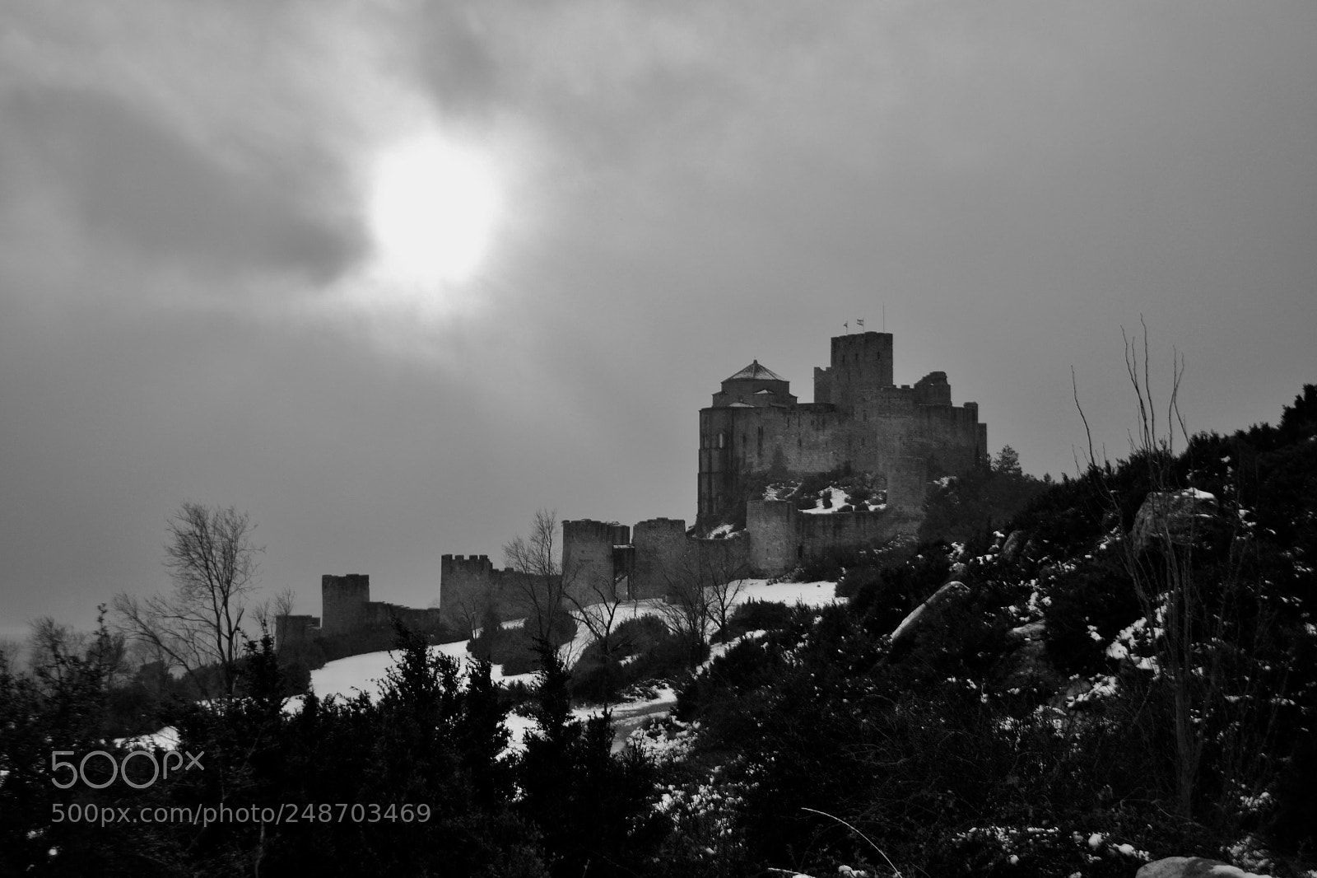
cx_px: 658
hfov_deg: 49.6
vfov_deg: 34.2
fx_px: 1426
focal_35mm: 39
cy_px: 439
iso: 100
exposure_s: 1/640
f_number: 4.5
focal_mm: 26
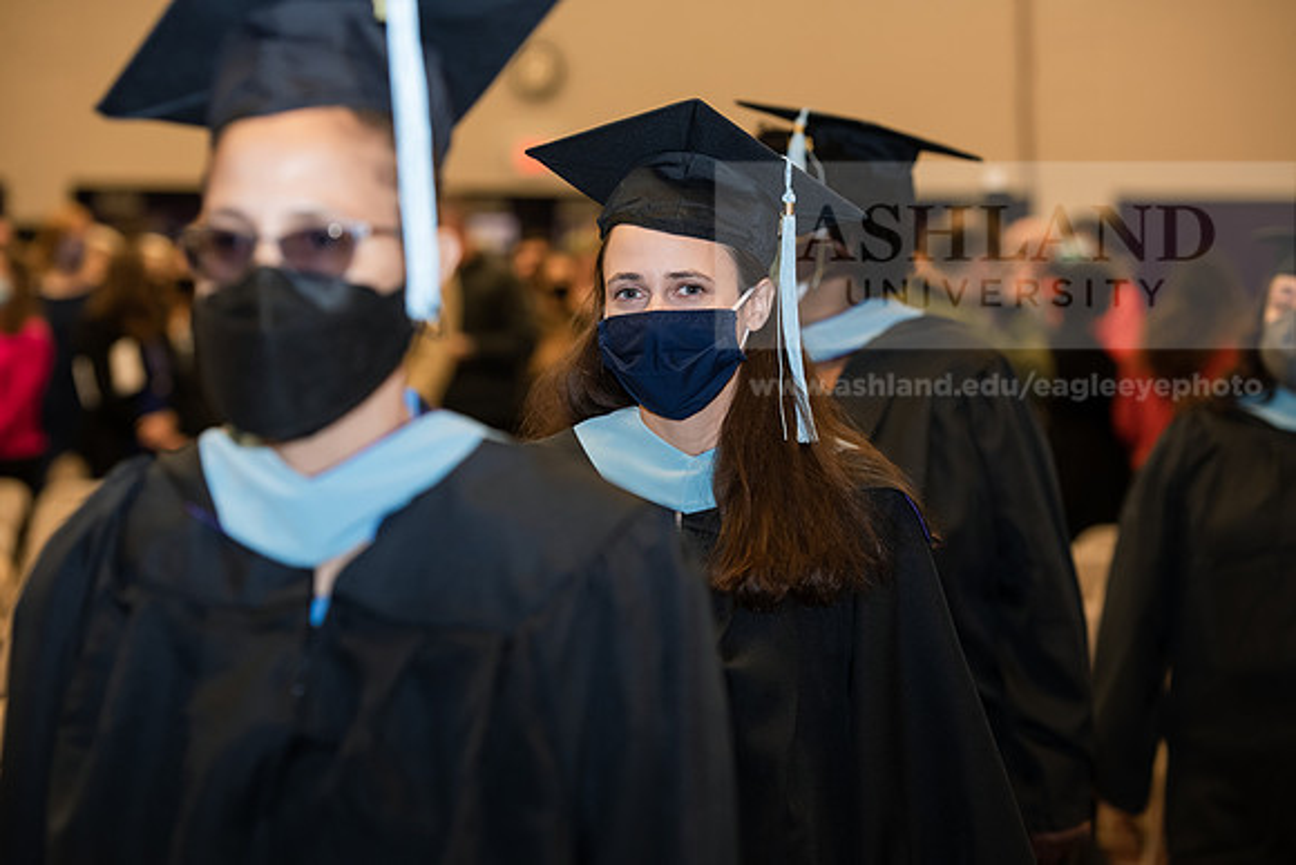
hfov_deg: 18.3
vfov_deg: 12.2
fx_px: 4033
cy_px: 432
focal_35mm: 112
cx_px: 648
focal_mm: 112
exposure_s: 1/200
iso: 1600
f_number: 4
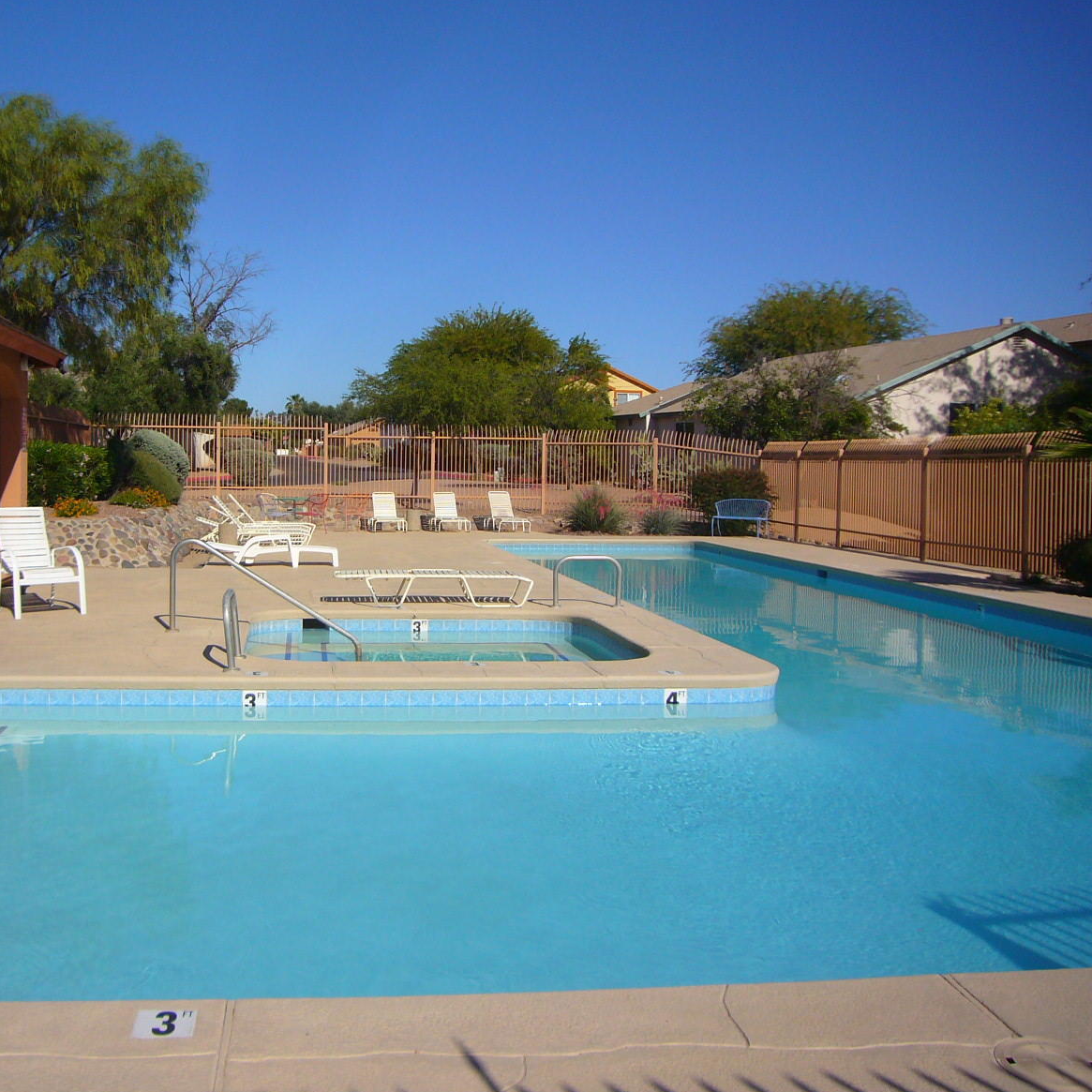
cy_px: 551
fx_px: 1213
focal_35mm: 34
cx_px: 388
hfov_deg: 47.9
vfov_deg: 48.4
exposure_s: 1/640
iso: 80
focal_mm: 4.6
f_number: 5.6
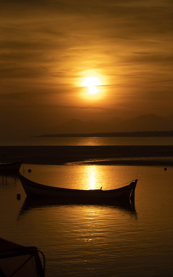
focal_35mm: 102
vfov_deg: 20.4
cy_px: 139
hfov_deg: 12.8
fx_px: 769
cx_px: 85
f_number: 2.8
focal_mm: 100
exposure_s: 1/8000
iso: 100
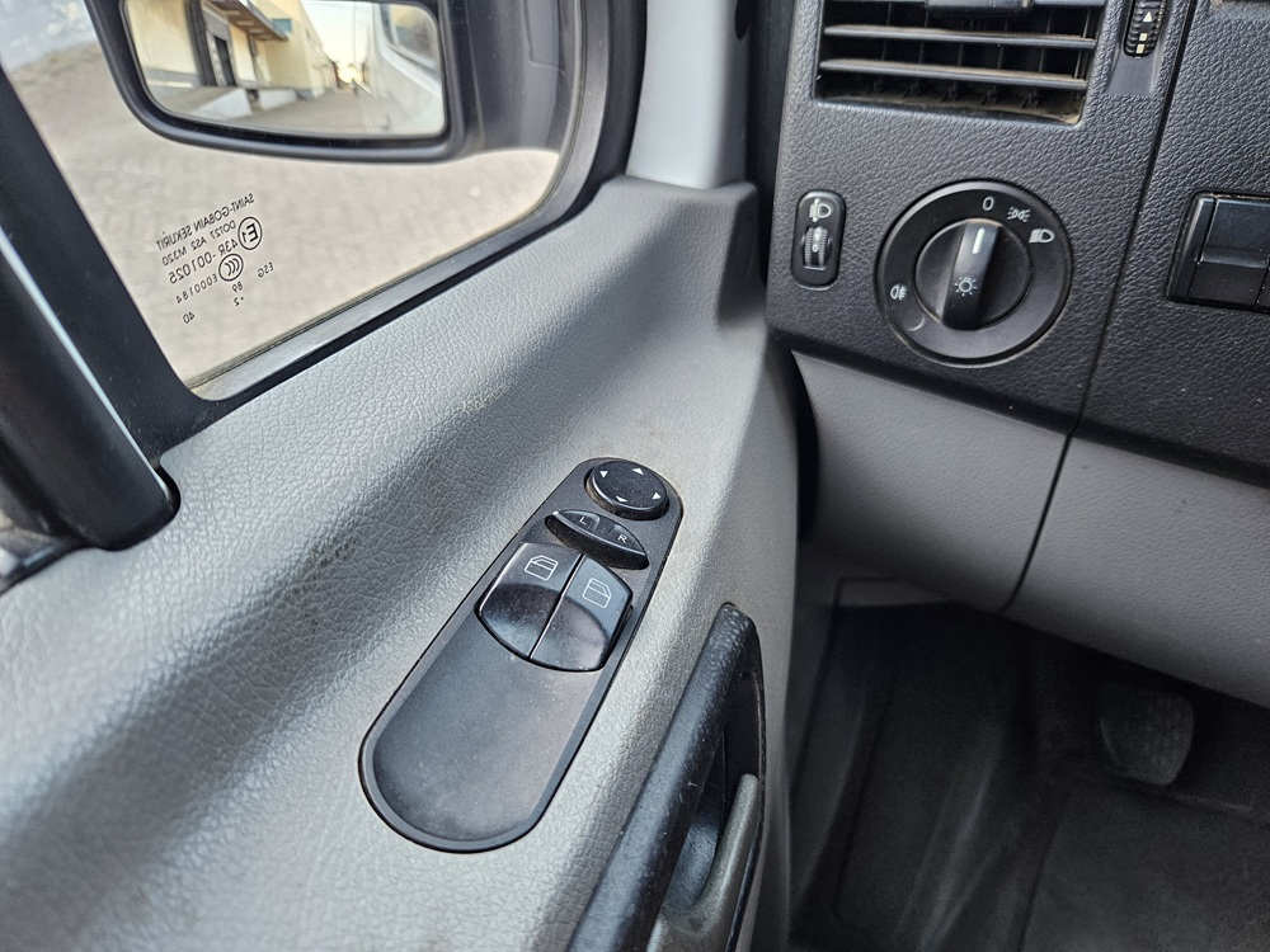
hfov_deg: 73.9
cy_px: 476
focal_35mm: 23
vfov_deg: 58.9
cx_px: 635
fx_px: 844
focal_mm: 5.4
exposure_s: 1/180
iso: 200
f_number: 1.8
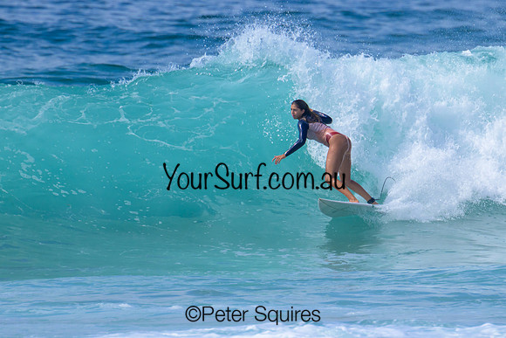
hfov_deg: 1.9
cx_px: 304
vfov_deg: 1.3
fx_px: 15383
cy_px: 225
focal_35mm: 1094
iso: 560
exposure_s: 1/2000
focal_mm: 800
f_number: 11
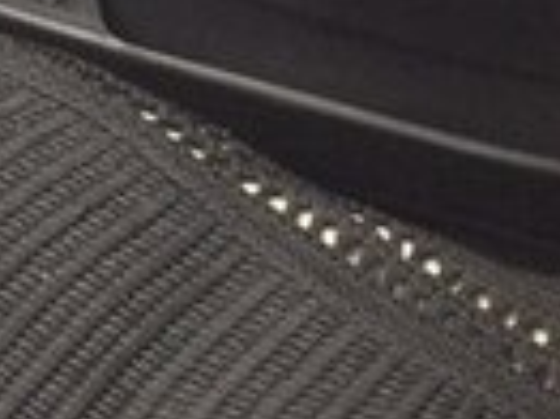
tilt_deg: -34.1
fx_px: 2845
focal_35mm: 176
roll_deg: +0.5
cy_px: 289
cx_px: -688
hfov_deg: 10.1
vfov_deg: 8.4
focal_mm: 4.28
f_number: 2.4
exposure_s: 1/60
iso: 64
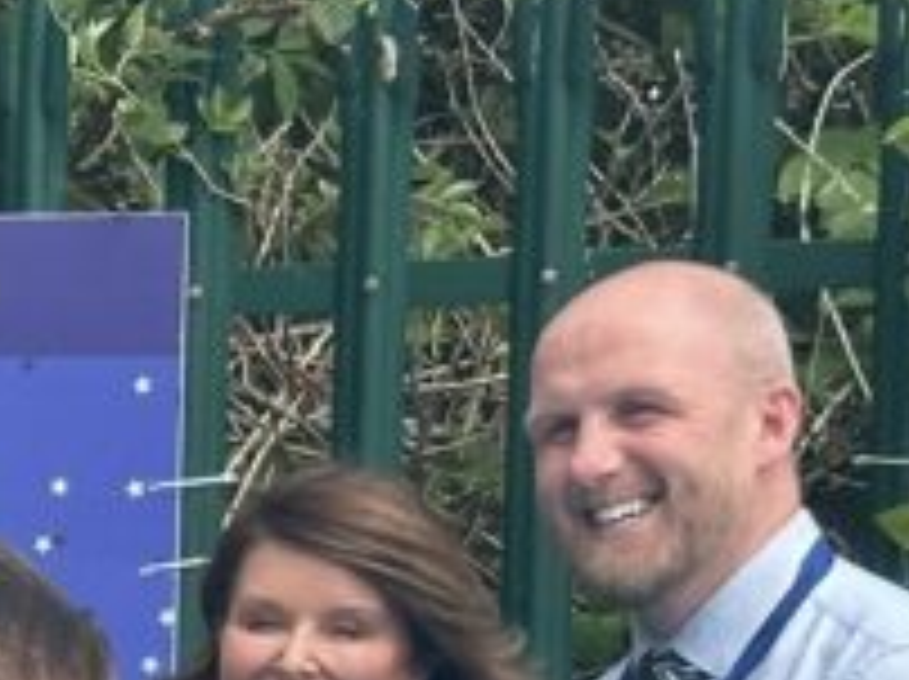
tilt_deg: -4.0
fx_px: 6242
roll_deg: -0.4
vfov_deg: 6.2
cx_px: -1066
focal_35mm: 238
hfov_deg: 7.9
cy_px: 977
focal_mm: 6.86
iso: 64
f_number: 1.78
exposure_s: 1/1590
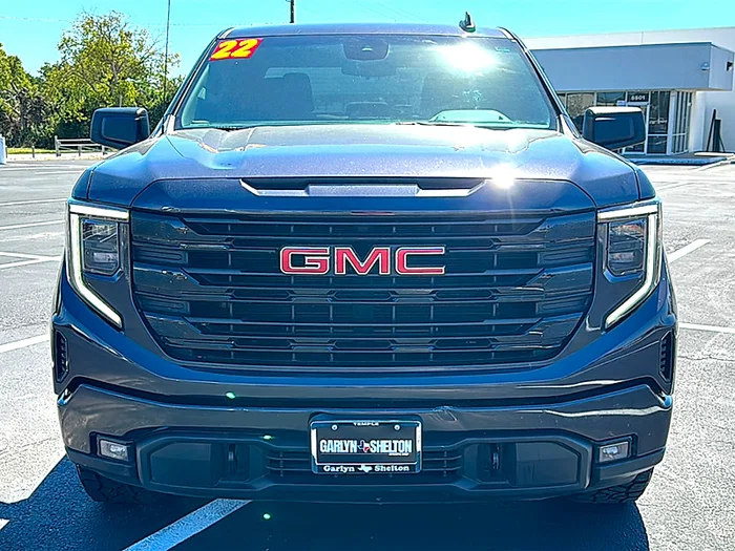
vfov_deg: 37.7
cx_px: 368
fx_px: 807
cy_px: 276
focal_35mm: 38
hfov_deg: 49.0
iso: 80
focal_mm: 6.86
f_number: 1.78
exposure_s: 1/2165
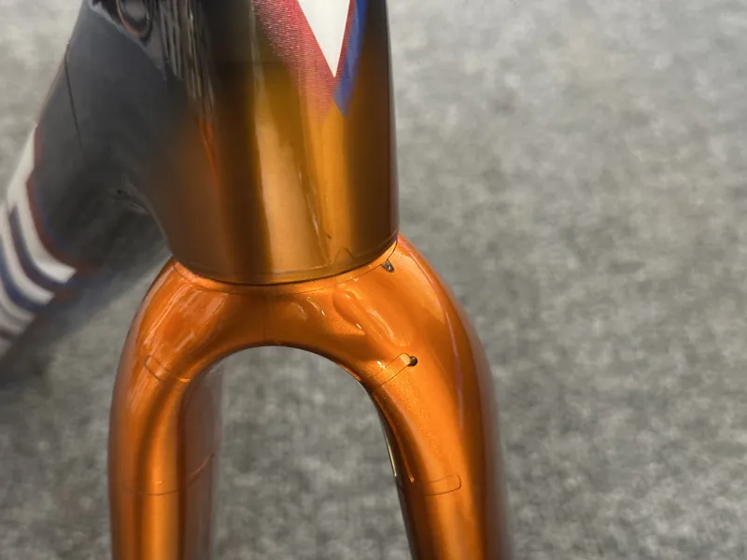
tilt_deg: -34.0
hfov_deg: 39.7
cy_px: 280
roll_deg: -0.2
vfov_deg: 30.3
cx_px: 374
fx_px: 1036
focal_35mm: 48
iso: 400
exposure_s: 1/33
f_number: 1.78
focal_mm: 6.86
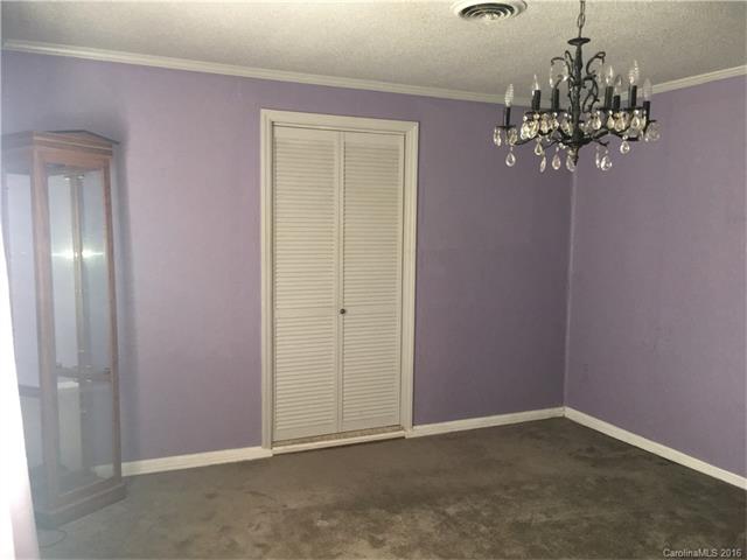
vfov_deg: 48.2
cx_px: 374
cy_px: 280
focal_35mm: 29
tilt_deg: -3.9
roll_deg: -0.8
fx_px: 626
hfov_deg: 61.7
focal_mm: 4.15
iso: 125
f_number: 2.2
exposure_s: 1/16
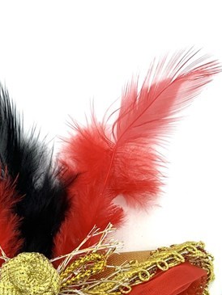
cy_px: 243
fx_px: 974
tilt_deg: -87.5
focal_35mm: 114
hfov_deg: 13.0
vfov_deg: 17.1
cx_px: 62
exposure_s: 1/381
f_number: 2.4
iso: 16
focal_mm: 6
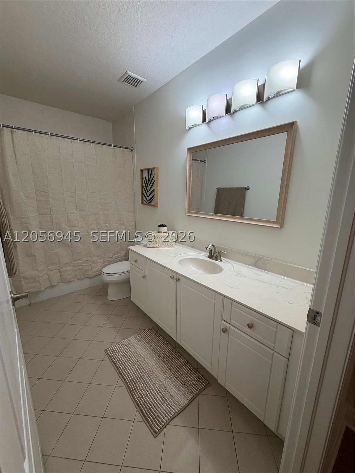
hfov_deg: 85.7
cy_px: 236
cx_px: 178
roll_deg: -0.3
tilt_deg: -12.6
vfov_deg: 102.1
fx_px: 191
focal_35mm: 14
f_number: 2.2
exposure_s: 1/120
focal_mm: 2.22
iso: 100
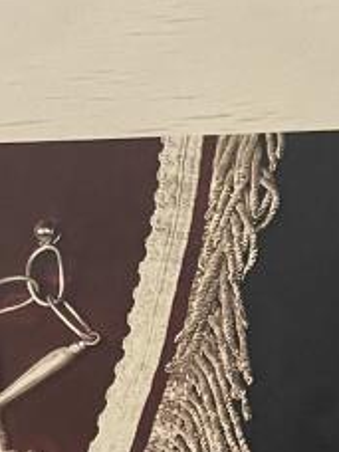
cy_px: 878
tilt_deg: -76.8
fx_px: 1528
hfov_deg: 12.6
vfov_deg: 14.3
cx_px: 61
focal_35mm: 117
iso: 400
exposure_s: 1/50
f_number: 1.6
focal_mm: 4.2
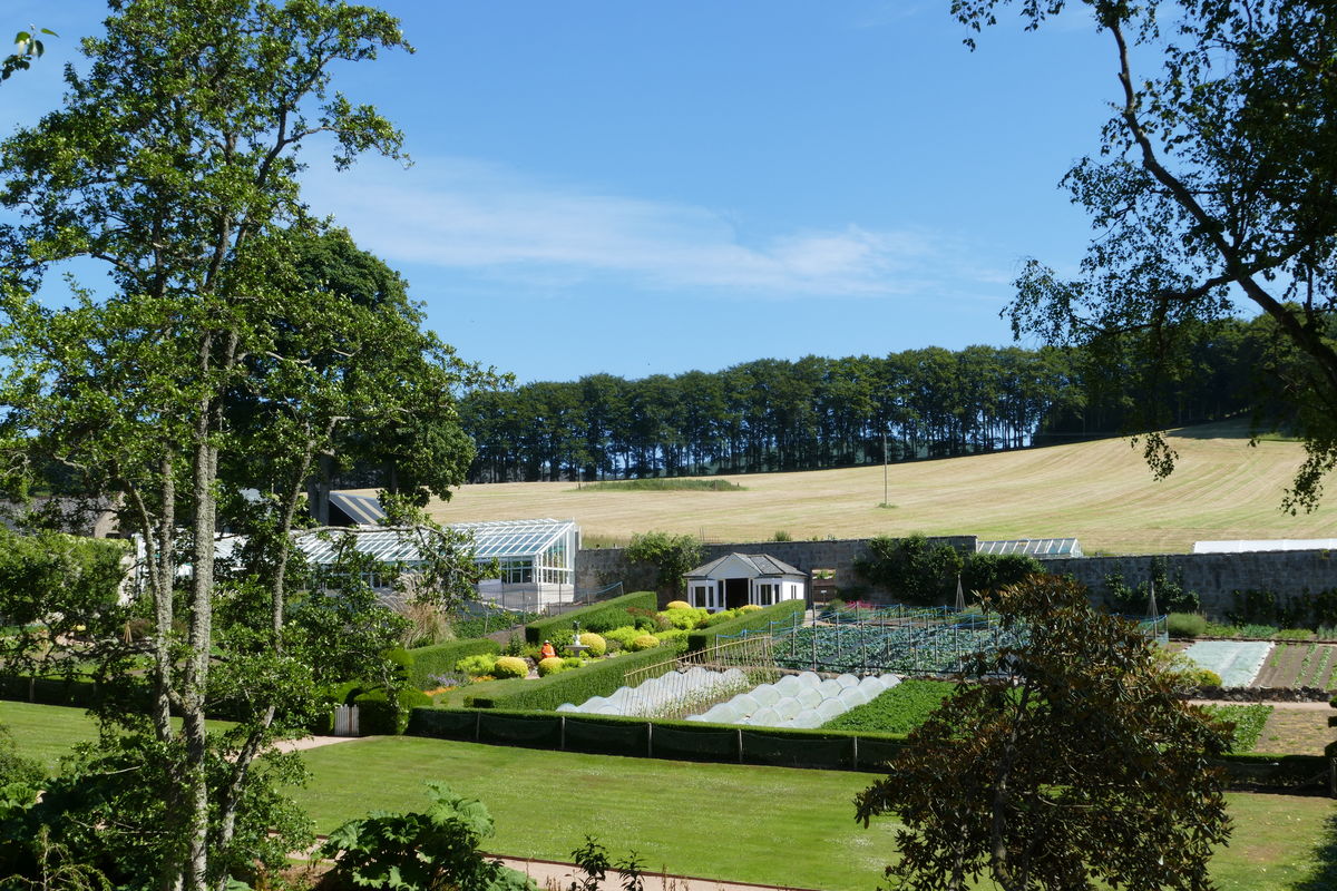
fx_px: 1745
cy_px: 446
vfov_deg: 28.6
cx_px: 668
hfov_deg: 41.9
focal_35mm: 47
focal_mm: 17.27
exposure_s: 1/200
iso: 125
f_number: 8
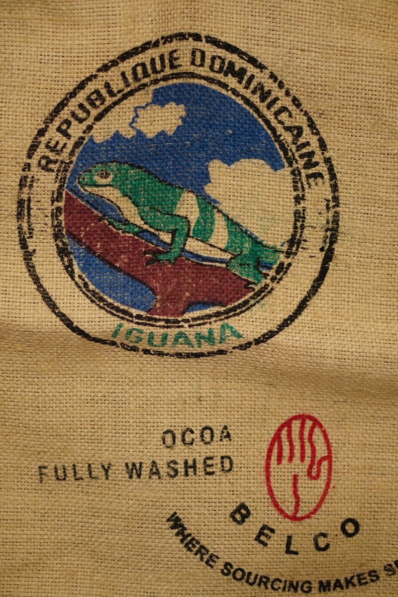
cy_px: 298
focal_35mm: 75
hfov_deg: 18.2
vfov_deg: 27.0
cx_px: 199
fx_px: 1244
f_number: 1.8
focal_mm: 50
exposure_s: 1/80
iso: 400
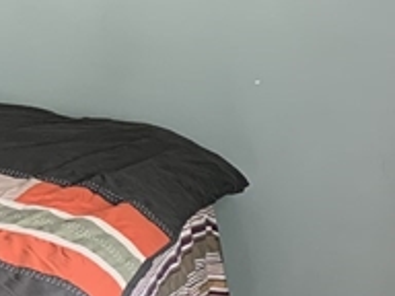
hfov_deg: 11.7
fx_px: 1586
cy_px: 16
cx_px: -535
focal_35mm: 139
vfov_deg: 10.6
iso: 80
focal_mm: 4.25
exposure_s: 1/121
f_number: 1.8
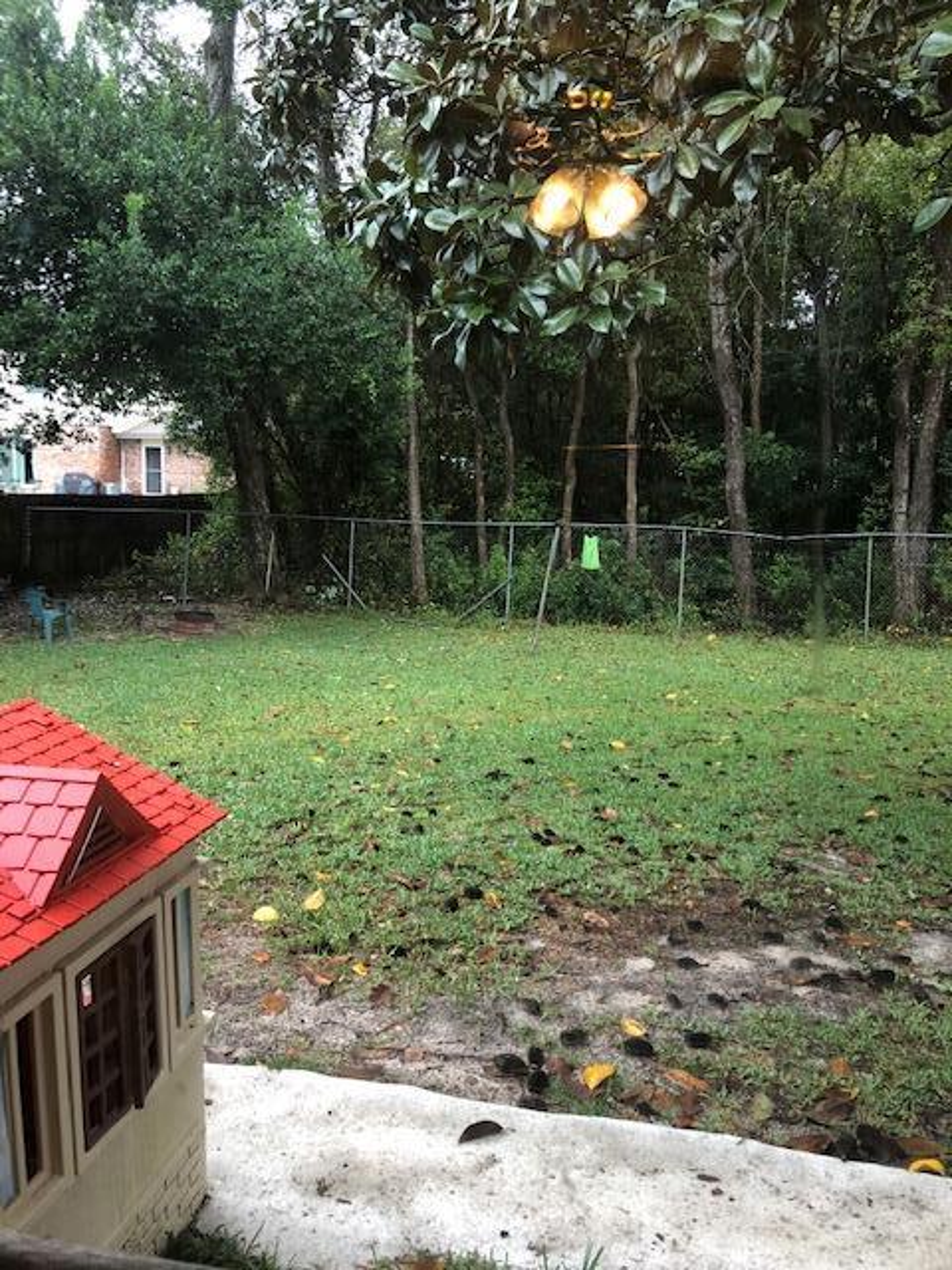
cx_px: 476
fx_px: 1027
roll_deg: -1.8
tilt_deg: -8.5
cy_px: 635
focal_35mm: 28
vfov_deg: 63.4
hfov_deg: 49.7
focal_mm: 3.99
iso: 25
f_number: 1.8
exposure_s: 1/30
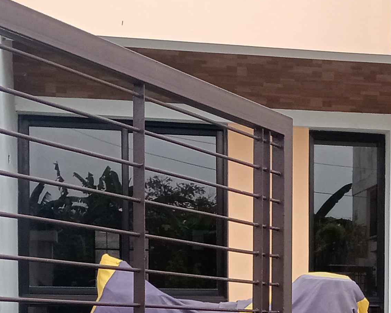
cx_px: 385
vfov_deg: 15.2
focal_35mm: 99
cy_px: 340
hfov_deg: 18.9
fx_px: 1145
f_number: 1.8
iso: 101
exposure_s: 1/284
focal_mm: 3.98
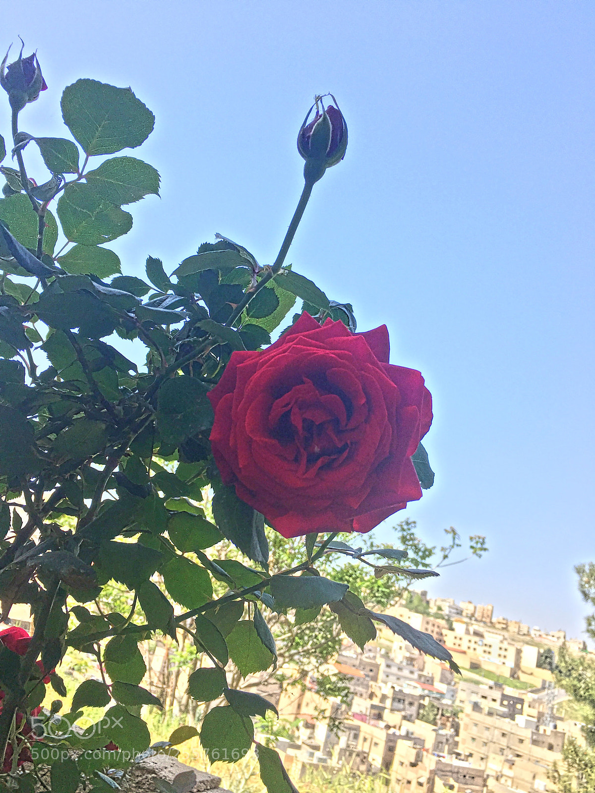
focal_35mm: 29
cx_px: 298
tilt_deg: +17.0
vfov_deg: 61.7
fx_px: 665
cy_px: 396
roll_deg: -14.8
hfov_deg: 48.2
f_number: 2.2
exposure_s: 1/938
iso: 25
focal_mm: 4.15
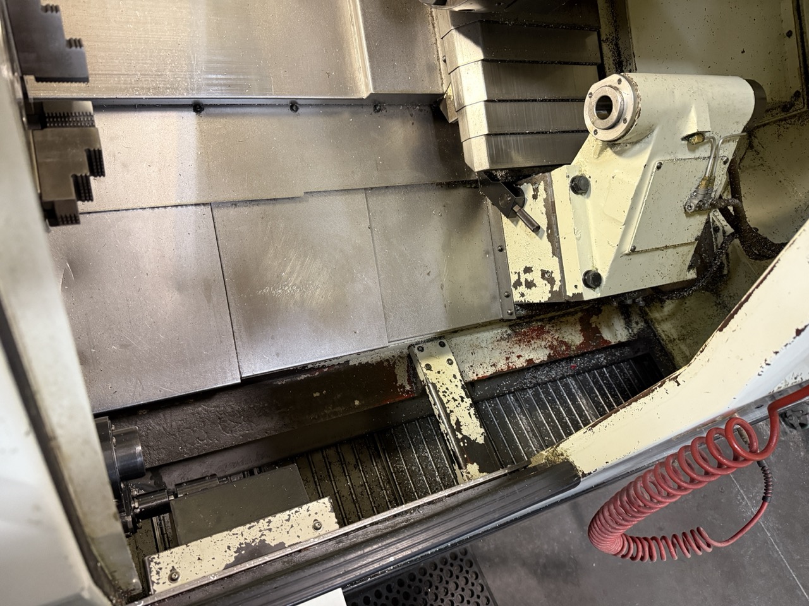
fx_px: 561
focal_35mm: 24
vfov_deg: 56.8
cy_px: 303
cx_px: 404
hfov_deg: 71.6
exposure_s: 1/60
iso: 640
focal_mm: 6.76
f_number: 1.78
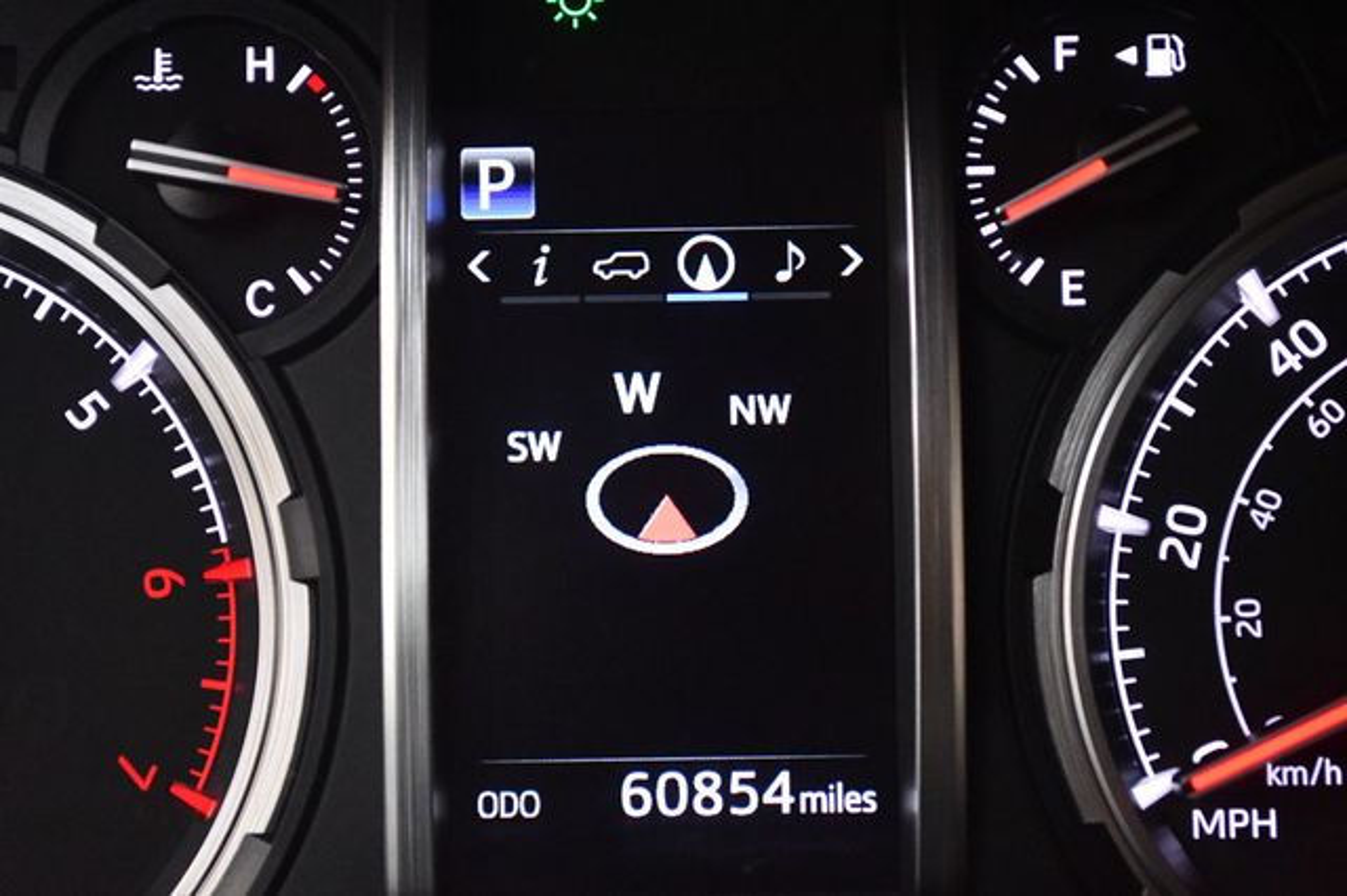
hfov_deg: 30.1
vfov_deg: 20.3
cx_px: 674
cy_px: 448
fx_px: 2506
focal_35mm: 67
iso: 7200
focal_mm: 45
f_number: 5.3
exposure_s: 1/60
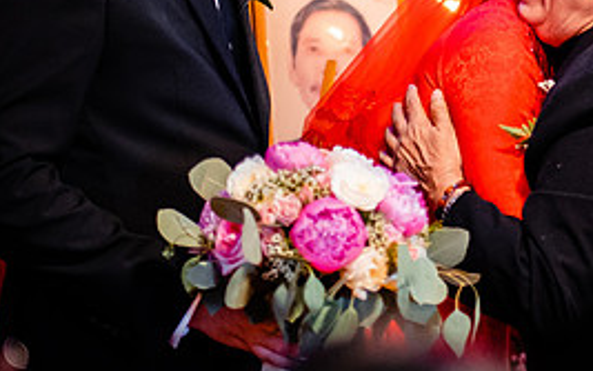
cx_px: 576
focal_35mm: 229
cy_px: 58
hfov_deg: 9.1
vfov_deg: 5.7
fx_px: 3702
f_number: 1.2
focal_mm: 56
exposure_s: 1/160
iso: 800
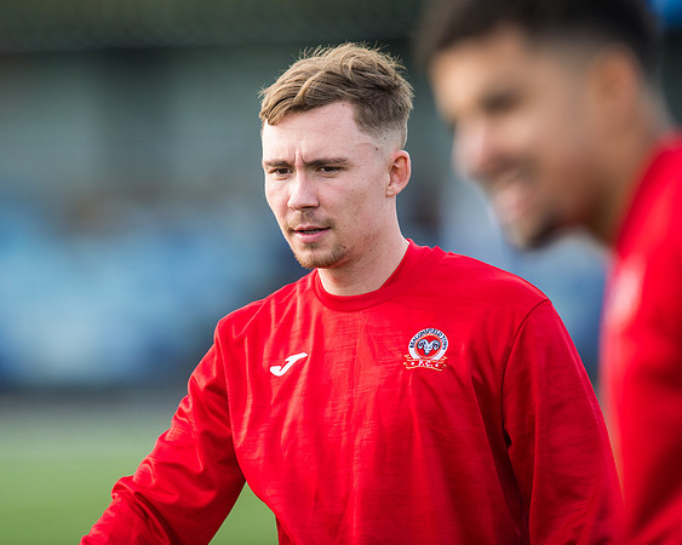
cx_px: 209
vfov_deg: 3.0
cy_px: 231
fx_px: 10501
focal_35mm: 520
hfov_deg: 3.7
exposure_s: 1/3200
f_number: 2.8
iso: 800
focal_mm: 400
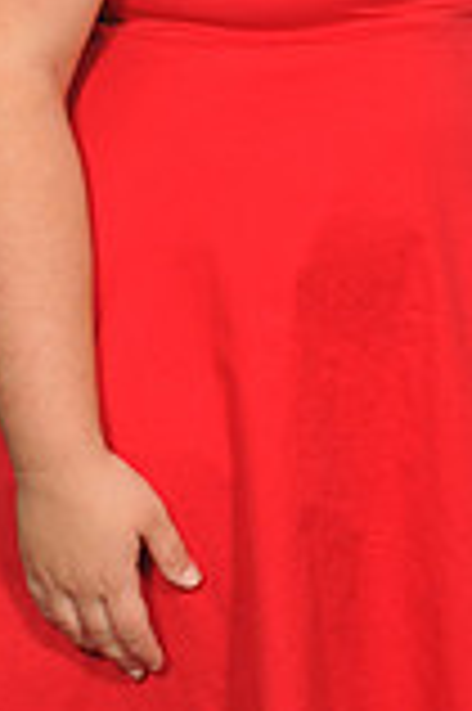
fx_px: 3469
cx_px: 587
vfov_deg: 11.4
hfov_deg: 7.7
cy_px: -220
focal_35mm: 176
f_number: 5.6
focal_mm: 32
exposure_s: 1/125
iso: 200
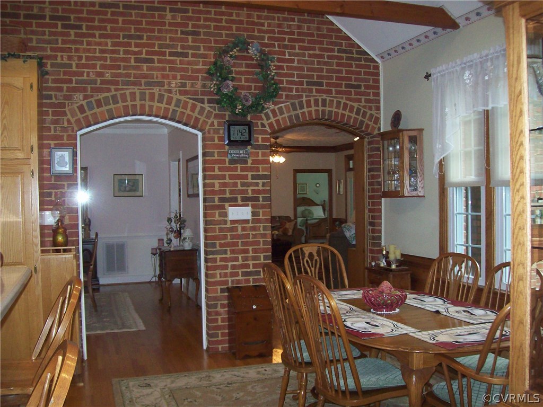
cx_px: 272
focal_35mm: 36
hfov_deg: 51.4
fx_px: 565
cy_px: 204
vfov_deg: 39.7
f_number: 2.7
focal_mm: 6
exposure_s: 1/64
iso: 200
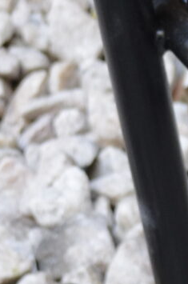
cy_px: 160
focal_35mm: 346
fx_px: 2723
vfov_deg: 6.0
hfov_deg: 3.8
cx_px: 566
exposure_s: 1/60
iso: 720
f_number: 4.8
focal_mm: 32
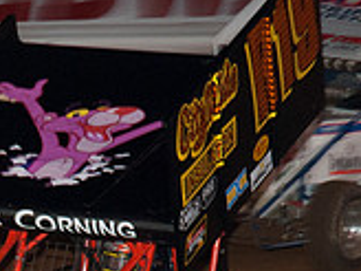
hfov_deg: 5.5
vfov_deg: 4.1
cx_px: 0
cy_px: 326
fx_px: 3733
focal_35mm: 358
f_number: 4.5
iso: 250
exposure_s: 1/125
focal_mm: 70
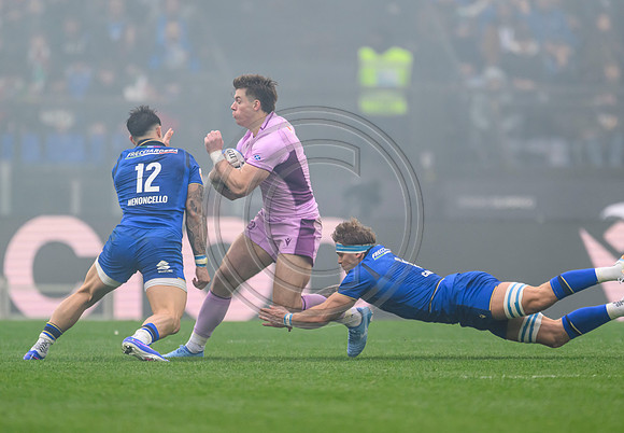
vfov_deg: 1.5
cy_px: 202
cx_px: 368
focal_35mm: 926
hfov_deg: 2.2
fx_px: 16252
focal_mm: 784
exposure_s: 1/1600
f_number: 5.6
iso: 2500
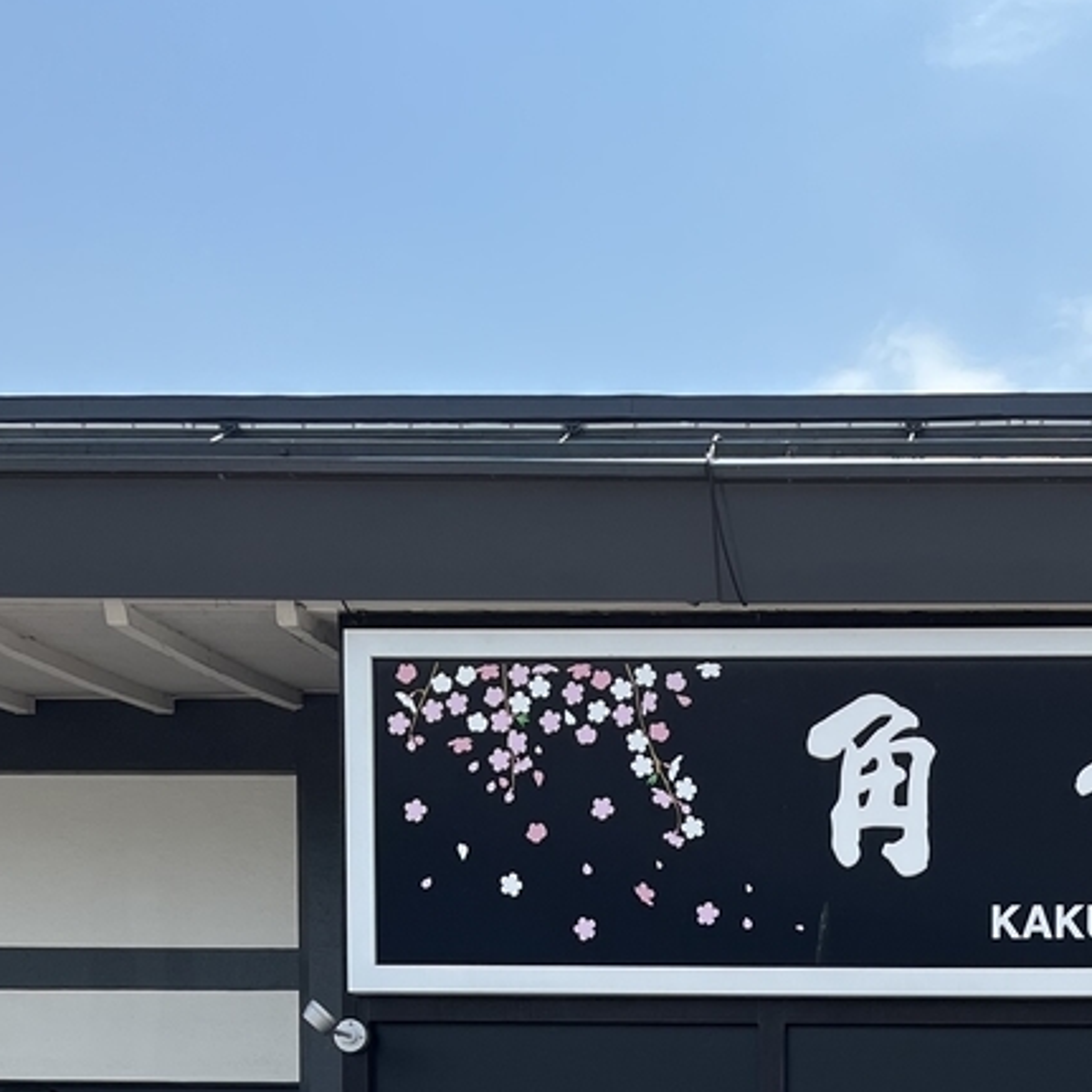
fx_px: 2284
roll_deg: -0.7
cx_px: 1031
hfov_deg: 25.8
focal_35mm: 64
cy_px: 1383
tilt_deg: -2.6
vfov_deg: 23.9
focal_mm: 5.1
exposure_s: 1/3745
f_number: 1.6
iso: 50
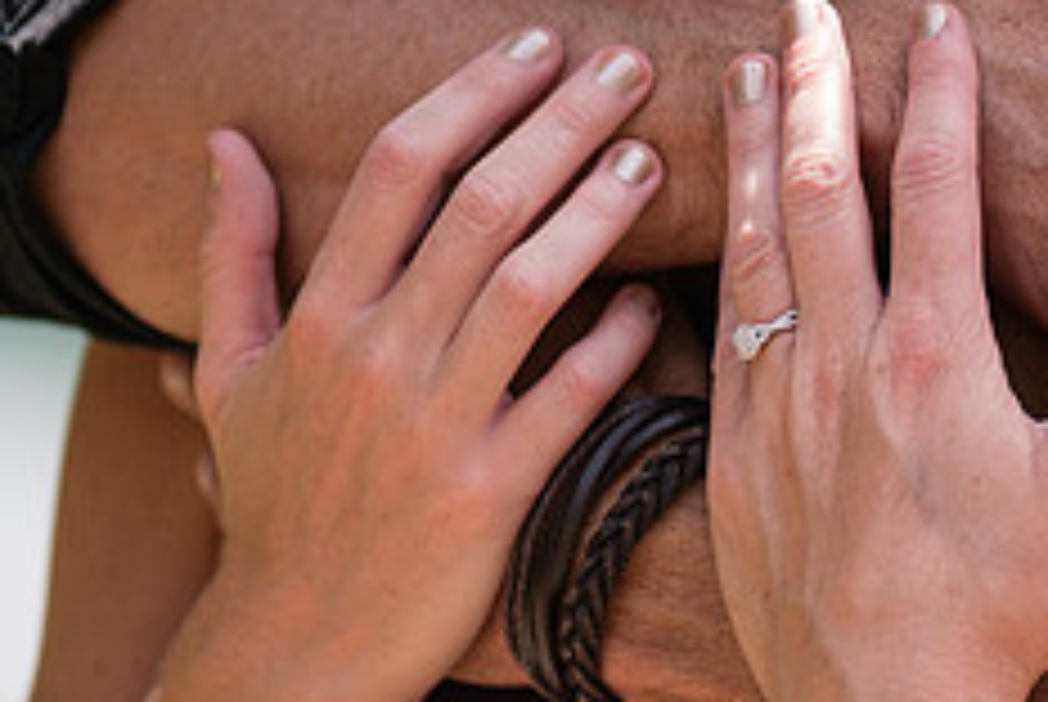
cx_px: 774
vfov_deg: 8.6
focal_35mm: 160
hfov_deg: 12.8
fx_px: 4664
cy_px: 344
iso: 500
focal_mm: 62
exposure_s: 1/2500
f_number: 2.8
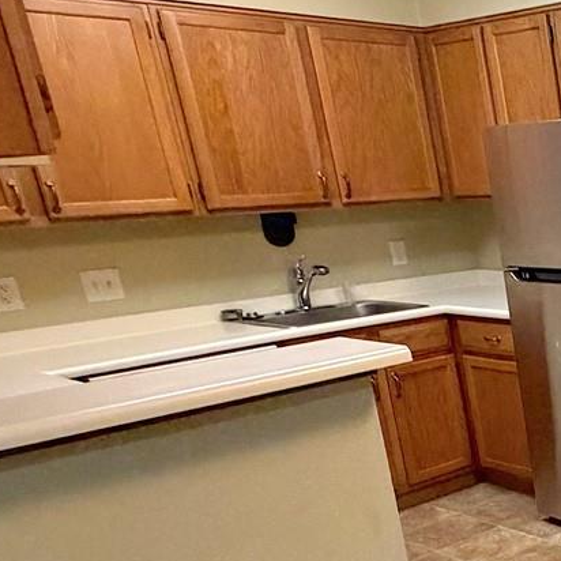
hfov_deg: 25.2
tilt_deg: -15.6
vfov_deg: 34.5
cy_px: 429
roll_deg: +2.6
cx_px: 874
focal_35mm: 48
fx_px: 880
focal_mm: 2.22
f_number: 2.2
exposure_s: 1/60
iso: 500
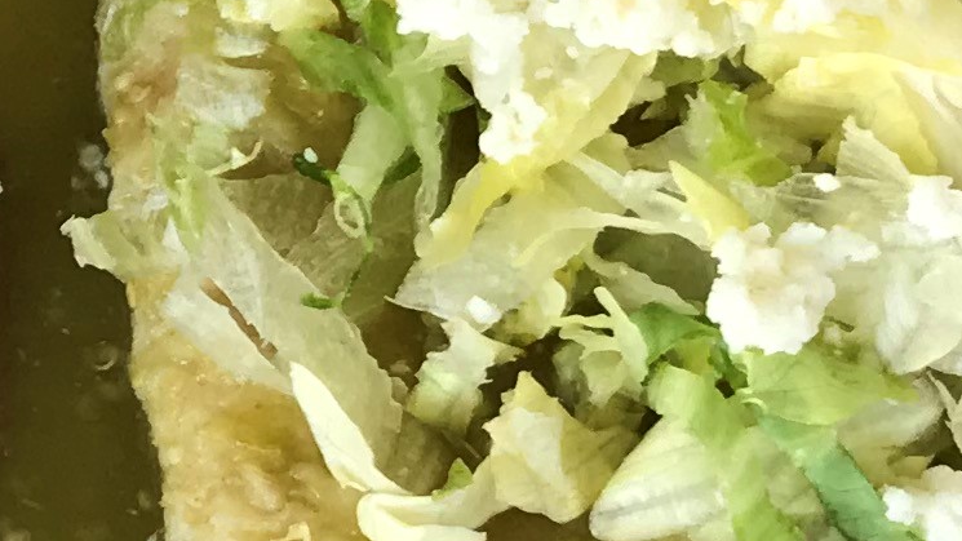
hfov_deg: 12.3
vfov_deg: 7.3
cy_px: -37
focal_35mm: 165
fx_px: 4209
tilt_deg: -59.0
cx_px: -527
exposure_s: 1/60
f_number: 1.8
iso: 32
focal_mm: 3.99
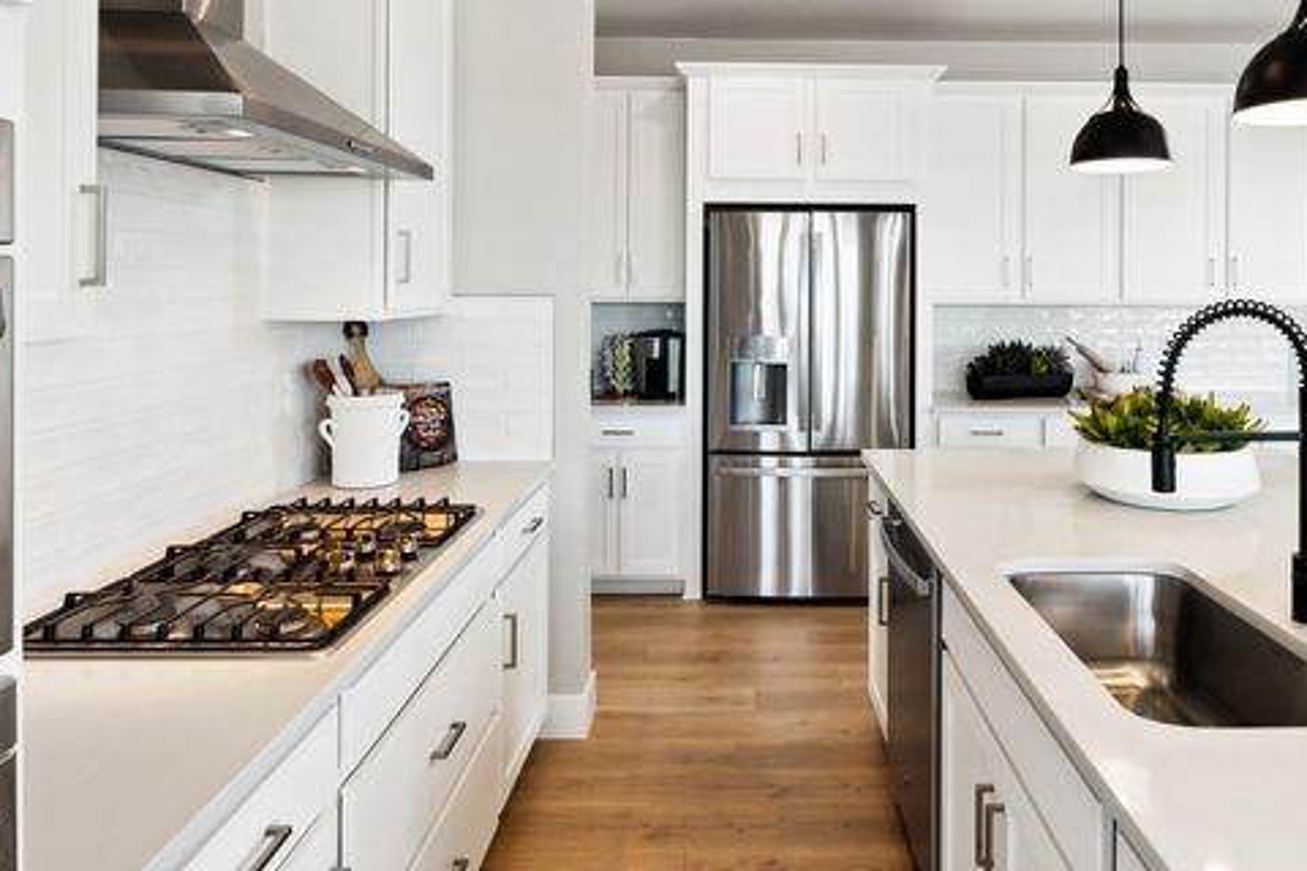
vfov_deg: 50.5
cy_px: 298
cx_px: 762
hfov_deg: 71.0
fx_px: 908
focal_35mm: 25
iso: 500
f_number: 10
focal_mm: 12
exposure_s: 1/50
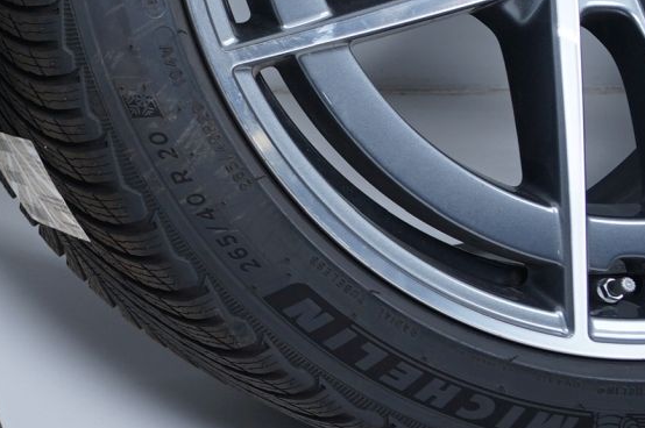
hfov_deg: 16.2
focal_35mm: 111
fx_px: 1986
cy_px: -161
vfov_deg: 11.9
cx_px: -437
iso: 250
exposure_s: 1/100
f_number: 7.1
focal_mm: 32
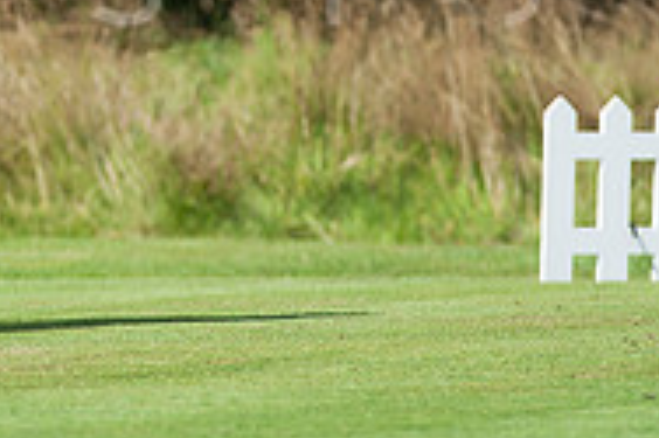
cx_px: 130
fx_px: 16936
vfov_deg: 1.5
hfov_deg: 2.2
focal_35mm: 926
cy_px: -228
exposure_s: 1/3200
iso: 400
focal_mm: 300
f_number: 5.6
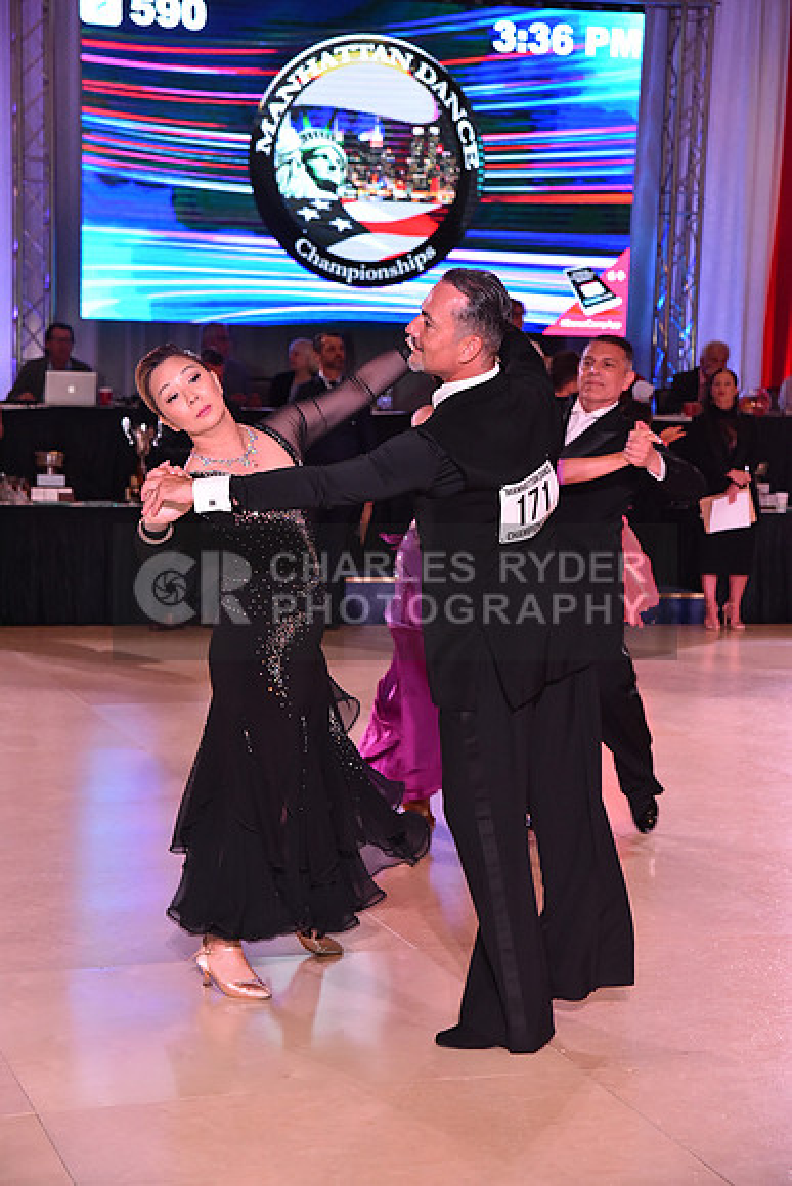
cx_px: 396
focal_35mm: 78
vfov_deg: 26.0
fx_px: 2572
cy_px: 593
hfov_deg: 17.5
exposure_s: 1/320
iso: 2500
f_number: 6.3
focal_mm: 78
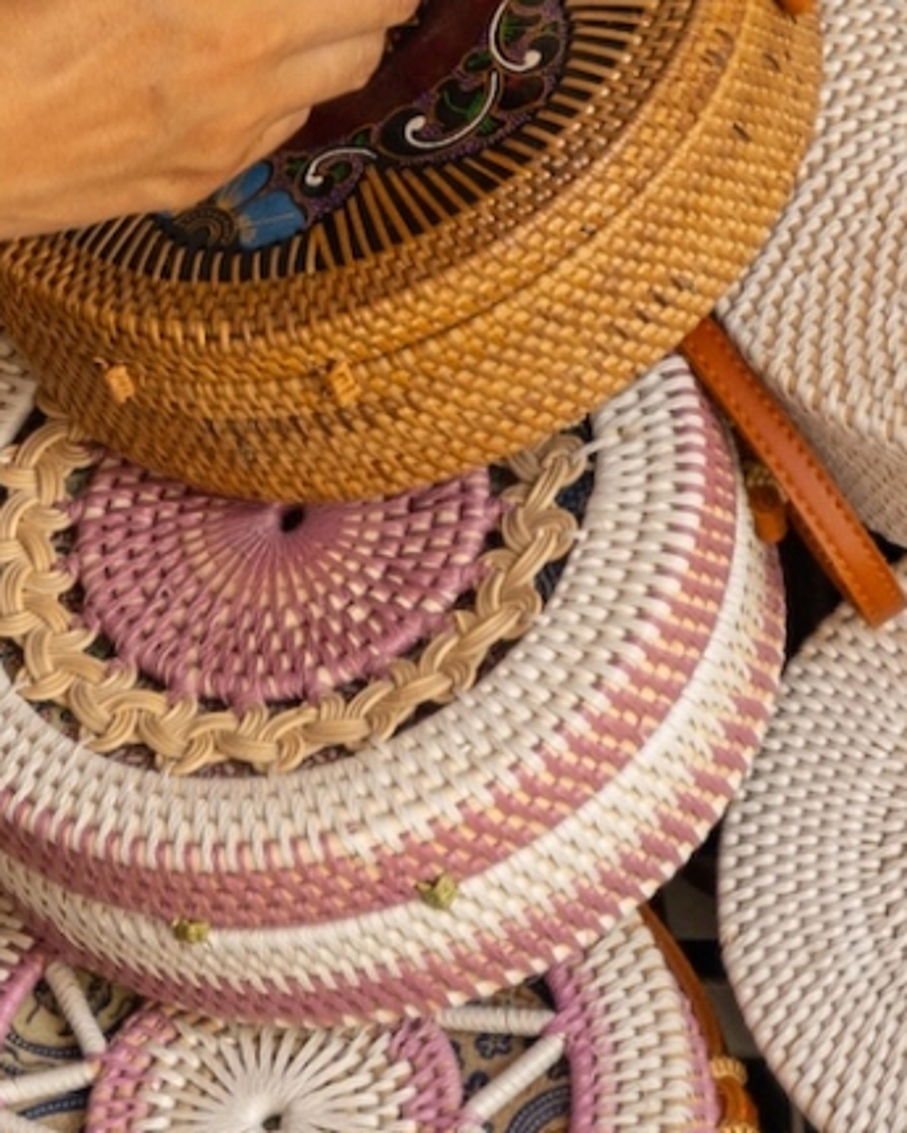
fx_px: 14021
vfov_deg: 4.6
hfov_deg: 3.6
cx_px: -1311
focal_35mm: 418
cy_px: -549
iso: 200
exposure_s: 1/640
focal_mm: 75
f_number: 2.8
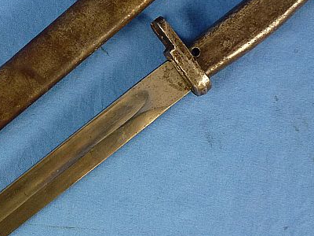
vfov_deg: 22.2
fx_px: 599
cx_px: 69
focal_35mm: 66
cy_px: 154
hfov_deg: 28.8
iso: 250
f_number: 3.6
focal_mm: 5.9
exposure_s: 1/60
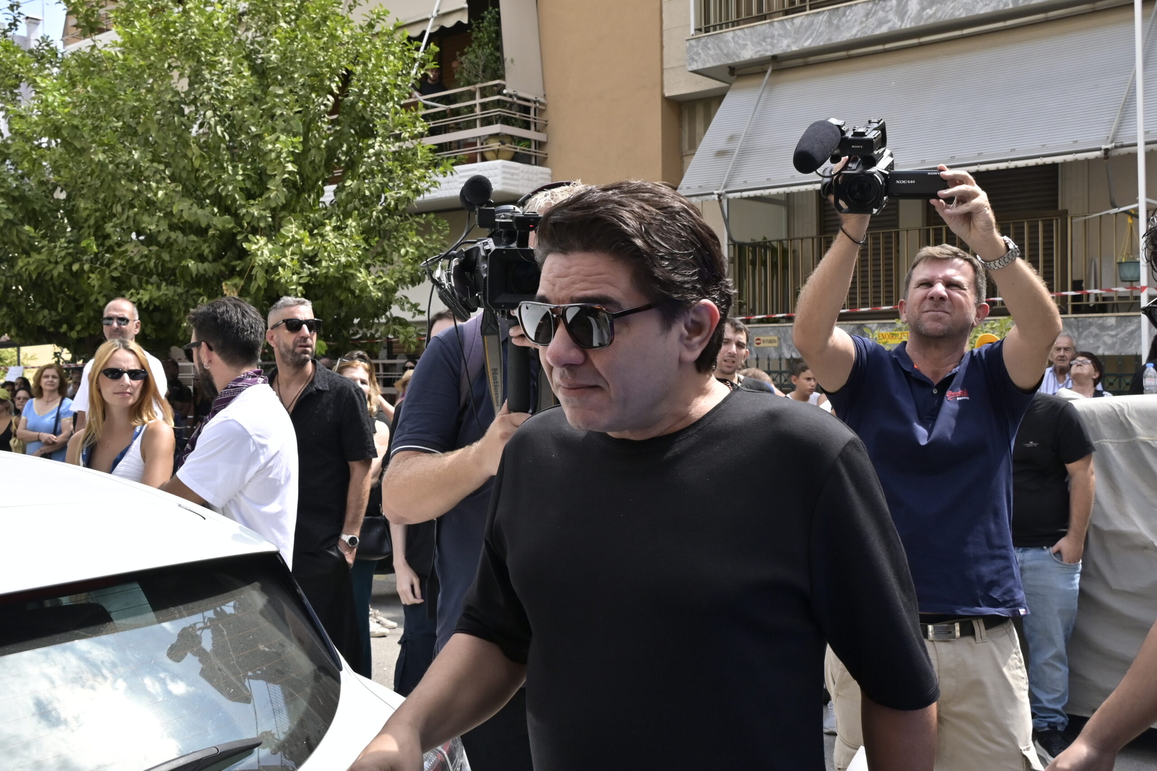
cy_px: 386
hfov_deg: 53.1
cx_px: 578
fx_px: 1157
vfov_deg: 36.9
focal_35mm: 36
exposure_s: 1/640
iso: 500
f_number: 8
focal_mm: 24
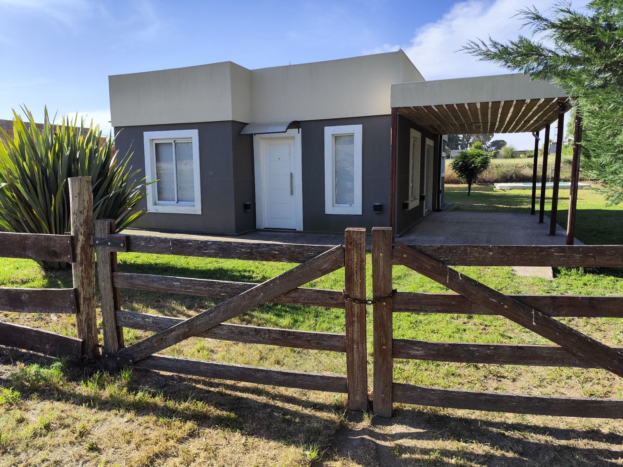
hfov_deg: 73.9
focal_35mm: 23
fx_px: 414
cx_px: 312
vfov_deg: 58.9
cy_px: 234
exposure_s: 1/982
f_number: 1.65
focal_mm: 6.19
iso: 50
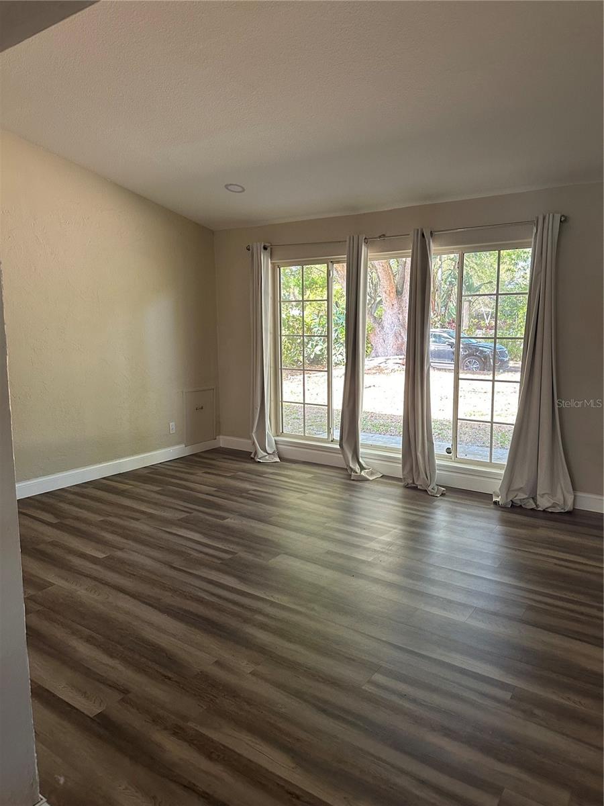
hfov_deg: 56.8
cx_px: 302
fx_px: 558
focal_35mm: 24
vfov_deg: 71.6
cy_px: 403
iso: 250
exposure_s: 1/76
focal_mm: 6.86
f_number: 1.78
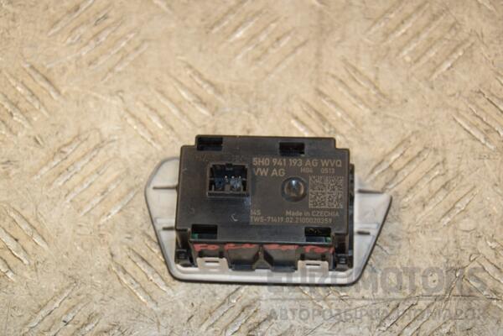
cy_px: 168
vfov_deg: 13.8
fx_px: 1383
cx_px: 252
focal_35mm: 99
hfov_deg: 20.6
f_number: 6.3
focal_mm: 66
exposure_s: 1/200
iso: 800
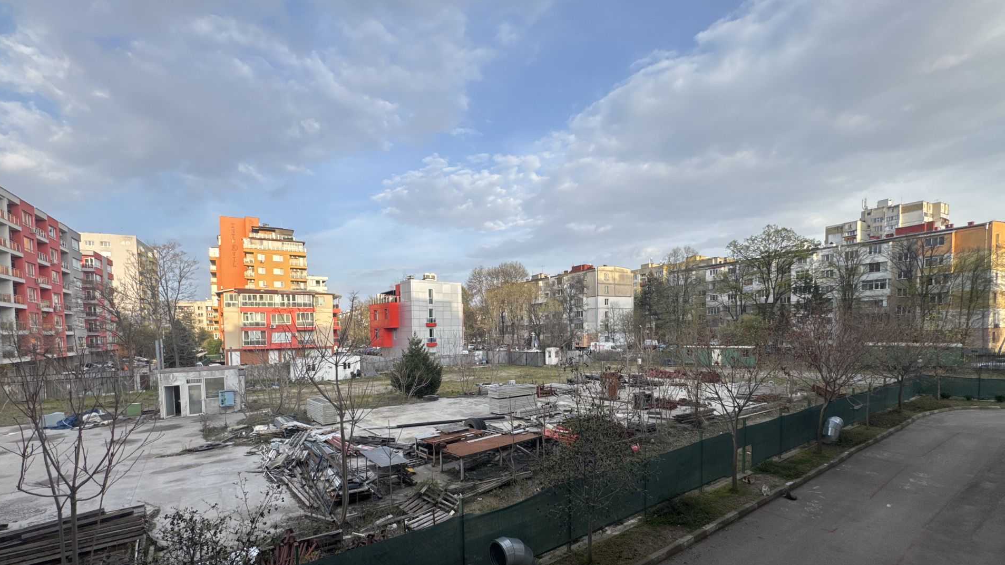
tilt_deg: -2.8
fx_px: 426
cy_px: 352
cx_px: 486
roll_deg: +1.0
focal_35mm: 16
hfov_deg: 99.3
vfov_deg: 66.1
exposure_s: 1/505
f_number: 2.2
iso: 40
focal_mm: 2.22
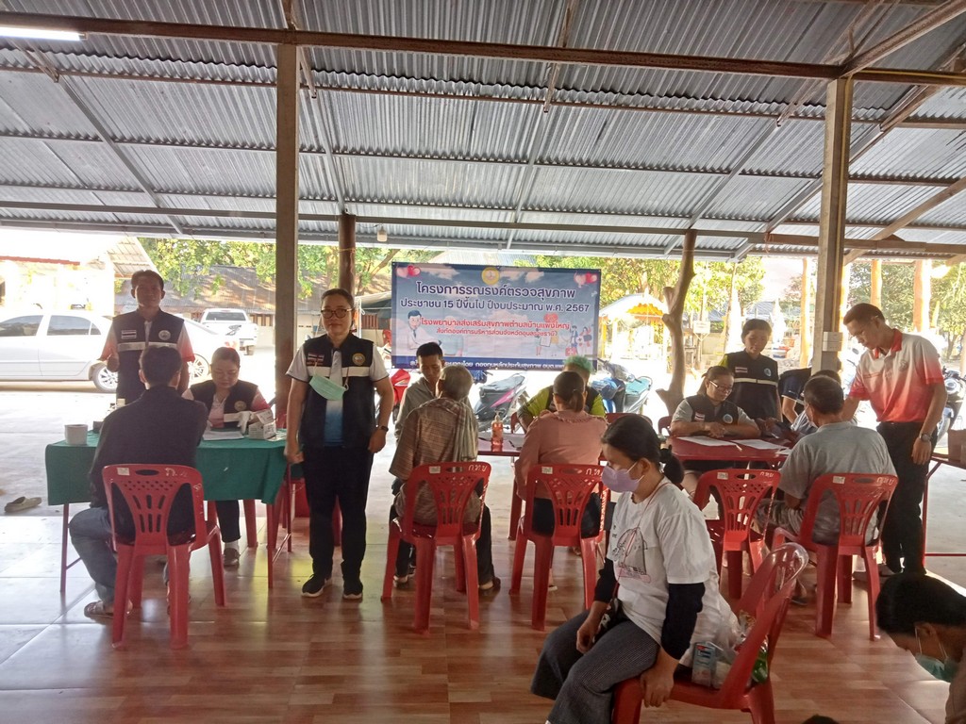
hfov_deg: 63.4
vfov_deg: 49.7
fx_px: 781
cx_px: 483
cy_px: 362
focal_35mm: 28
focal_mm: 3.46
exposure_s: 1/33.3
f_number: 2.2
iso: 425
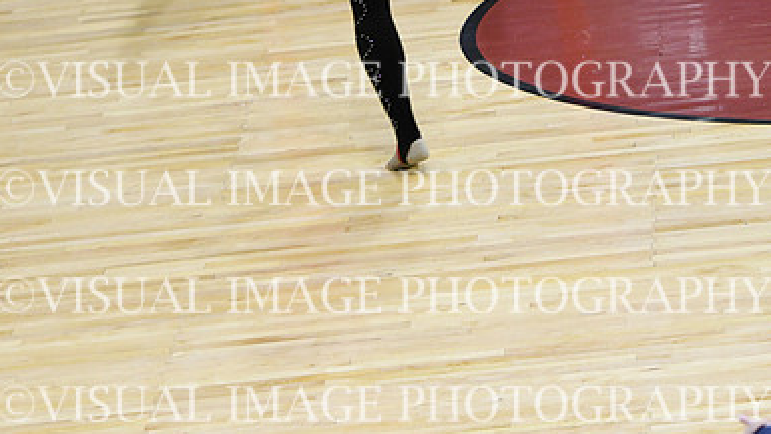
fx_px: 5826
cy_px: -82
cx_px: 384
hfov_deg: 7.6
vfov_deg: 4.3
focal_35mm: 285
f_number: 2.8
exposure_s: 1/400
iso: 3200
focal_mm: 120
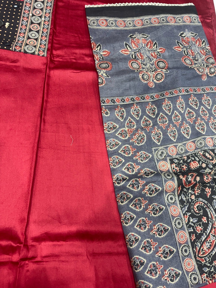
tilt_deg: -66.8
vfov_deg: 67.3
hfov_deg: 53.1
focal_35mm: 26
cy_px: 144
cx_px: 108
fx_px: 216
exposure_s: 1/100
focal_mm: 5.96
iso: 100
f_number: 1.6
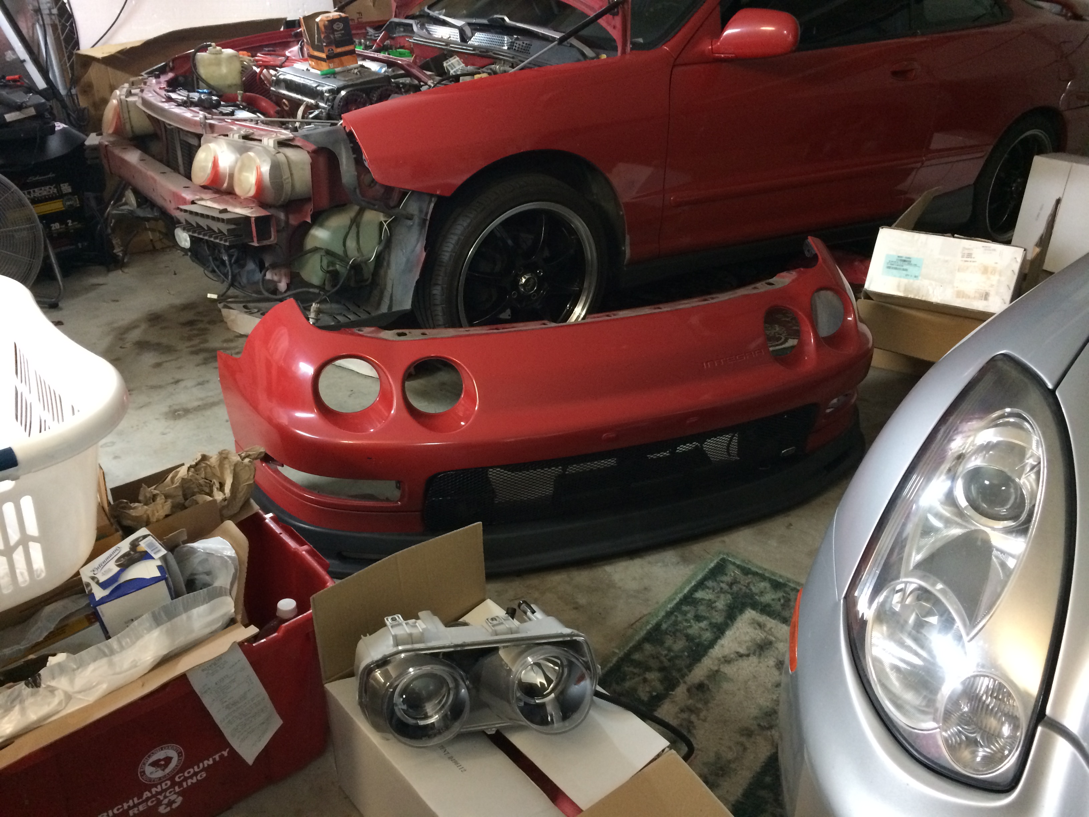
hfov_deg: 61.7
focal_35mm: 29
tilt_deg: -26.9
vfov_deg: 48.2
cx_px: 544
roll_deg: +1.1
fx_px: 912
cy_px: 408
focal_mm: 4.15
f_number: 2.2
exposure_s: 1/17
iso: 320
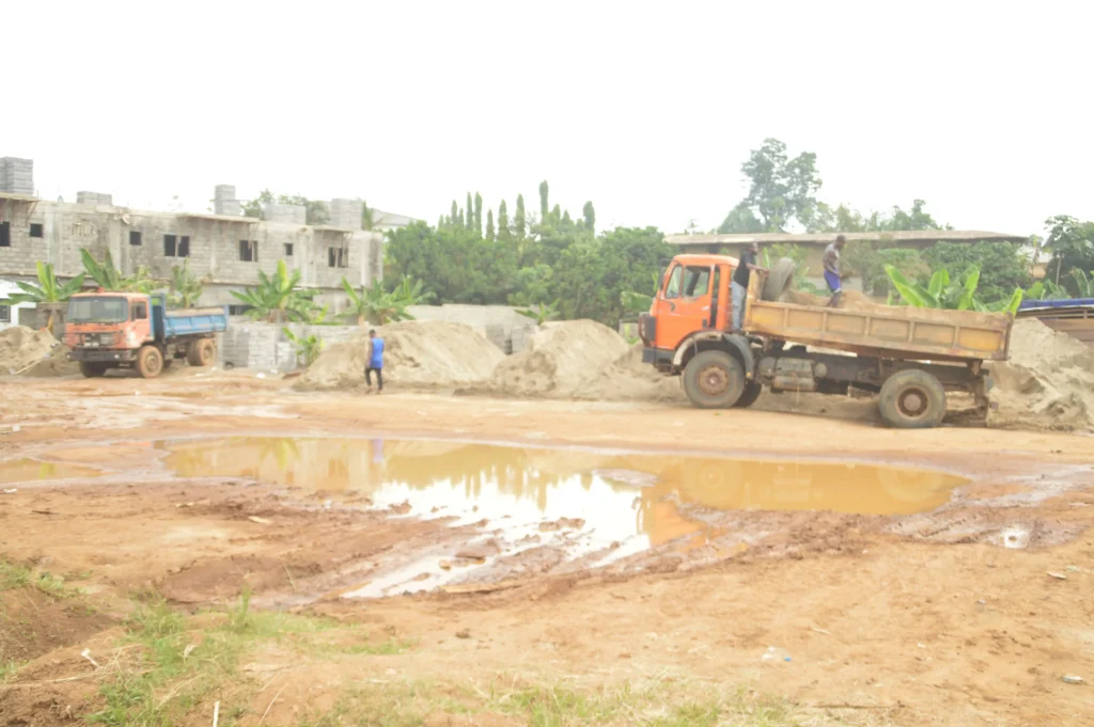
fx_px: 1002
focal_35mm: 33
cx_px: 547
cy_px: 364
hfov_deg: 57.3
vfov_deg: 39.9
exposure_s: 1/160
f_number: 6.3
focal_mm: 22
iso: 100
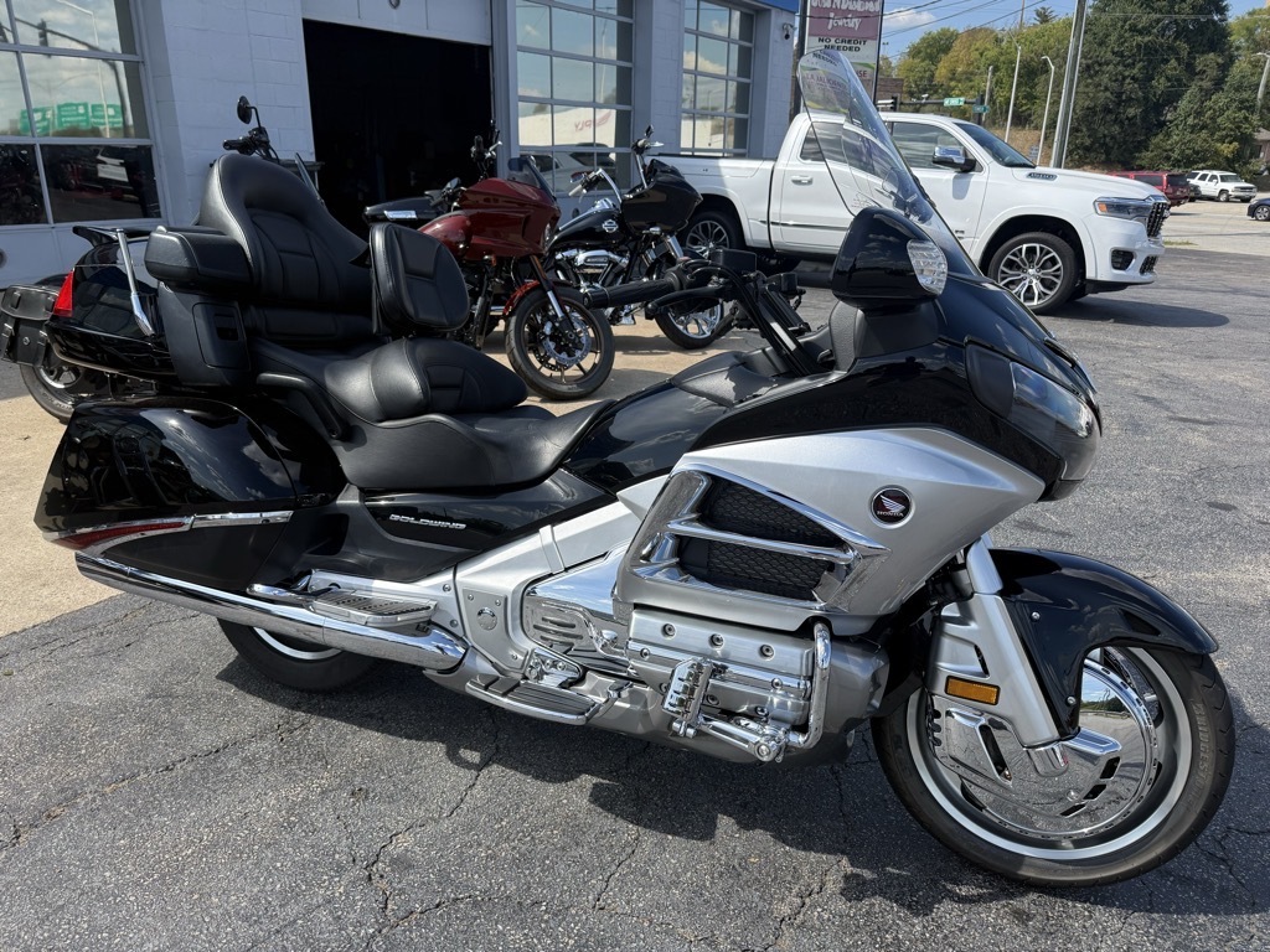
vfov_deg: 56.8
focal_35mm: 24
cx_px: 635
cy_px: 476
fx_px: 881
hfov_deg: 71.6
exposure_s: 1/3759
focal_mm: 6.76
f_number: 1.78
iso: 100
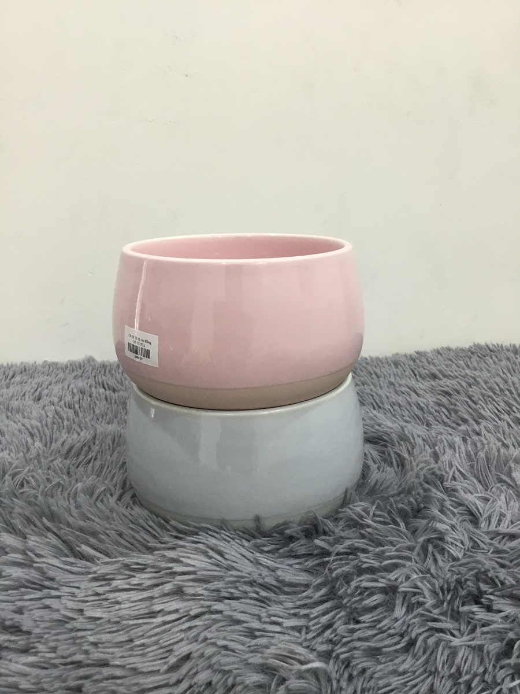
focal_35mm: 31
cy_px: 347
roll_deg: +0.5
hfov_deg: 45.4
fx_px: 621
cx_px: 260
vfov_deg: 58.4
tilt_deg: -15.2
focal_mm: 3.3
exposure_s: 1/33
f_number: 2.4
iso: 100
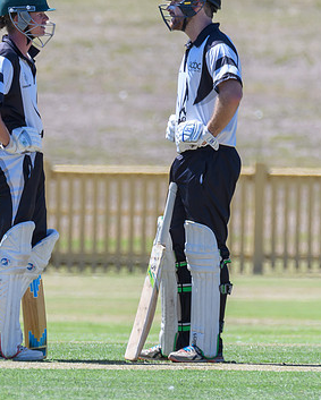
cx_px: 100
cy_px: 179
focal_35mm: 1316
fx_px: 15608
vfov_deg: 1.5
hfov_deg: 1.2
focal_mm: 450
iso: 400
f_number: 6
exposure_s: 1/1000
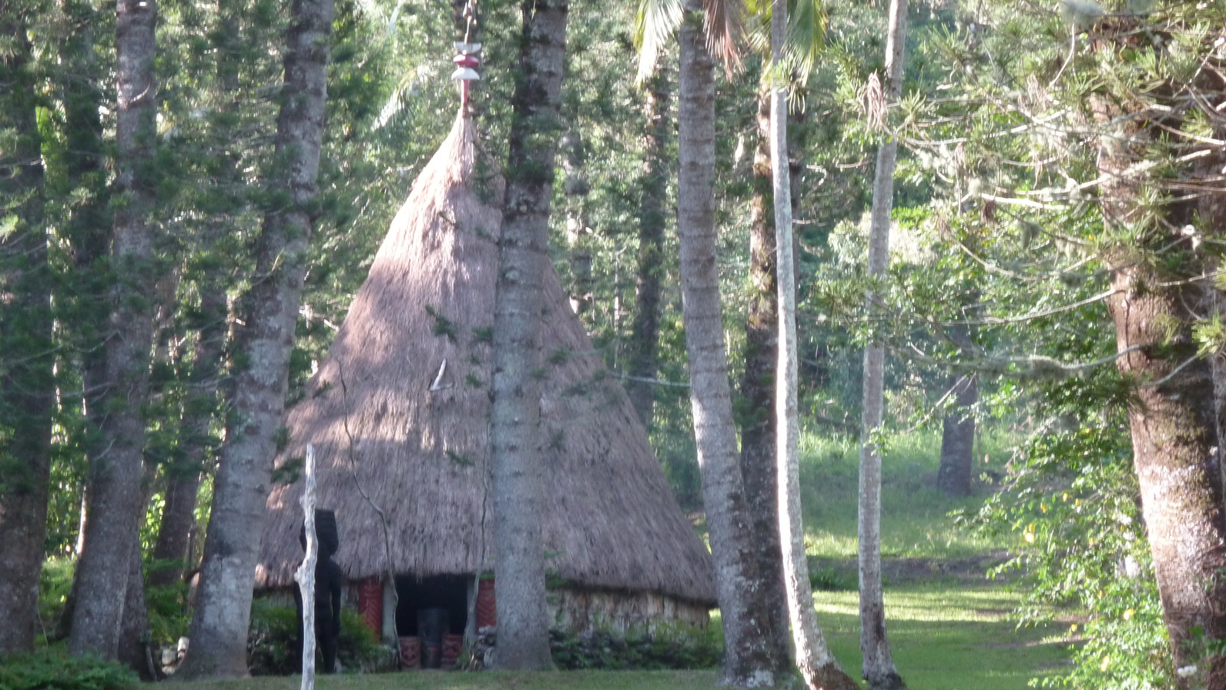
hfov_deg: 12.4
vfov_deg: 7.0
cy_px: 312
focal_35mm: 173
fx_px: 5625
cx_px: 615
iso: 200
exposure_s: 1/60
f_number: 4.5
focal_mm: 25.9
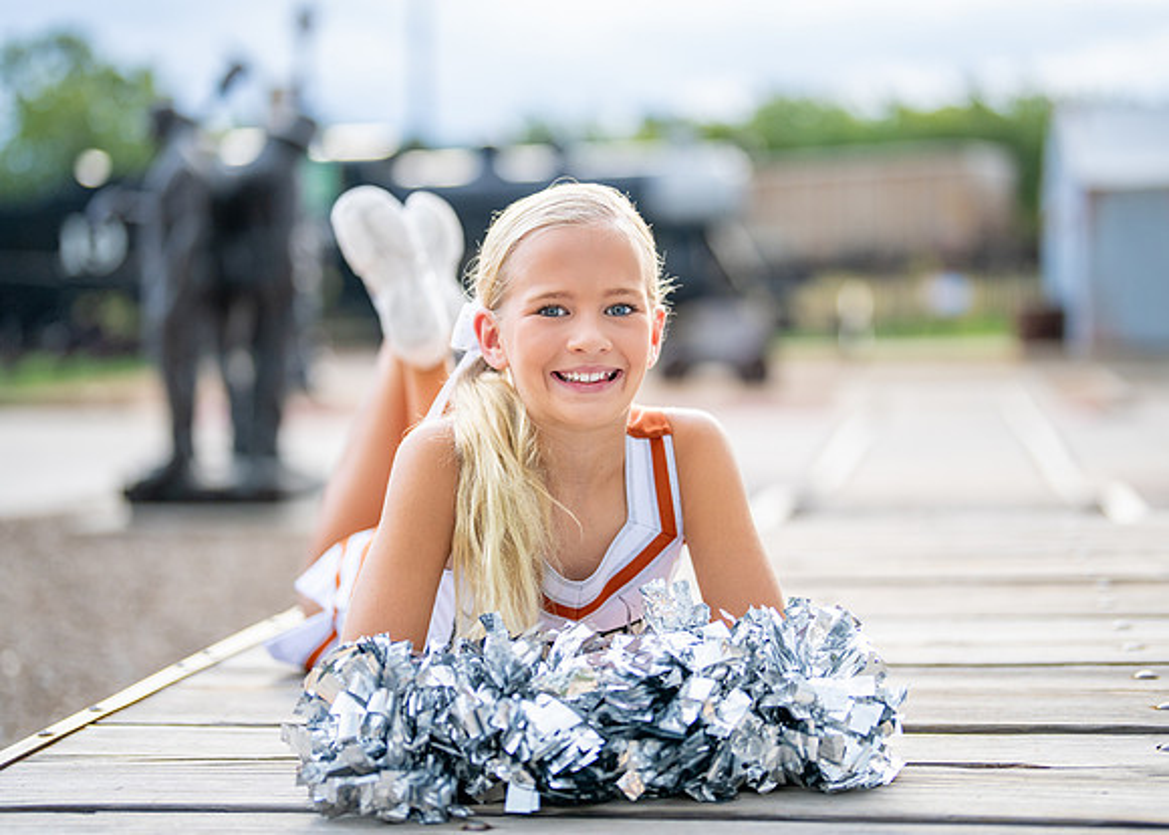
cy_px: 394
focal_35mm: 57
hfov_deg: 34.2
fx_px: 1899
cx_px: 600
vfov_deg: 24.8
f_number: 1.2
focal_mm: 50
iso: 250
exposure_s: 1/640
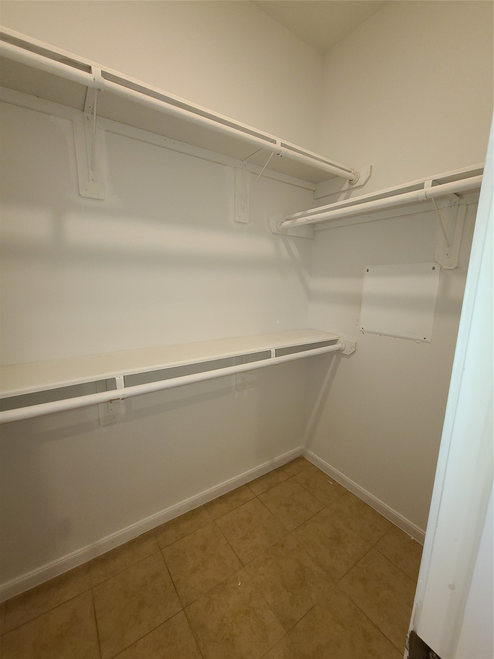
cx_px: 247
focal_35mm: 13
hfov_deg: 89.9
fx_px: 247
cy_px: 330
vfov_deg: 106.2
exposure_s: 1/60
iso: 125
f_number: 2.2
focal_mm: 2.2
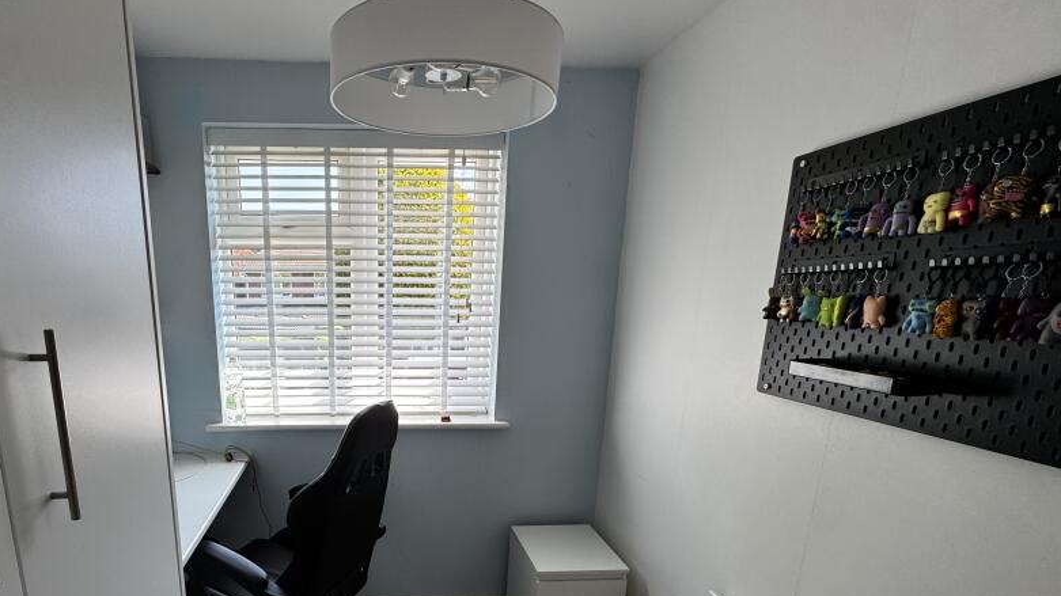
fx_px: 563
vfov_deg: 53.9
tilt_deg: -13.5
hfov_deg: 84.7
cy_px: 429
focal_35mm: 20
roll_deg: -0.7
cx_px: 389
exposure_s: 1/153
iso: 40
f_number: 2.2
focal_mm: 2.22
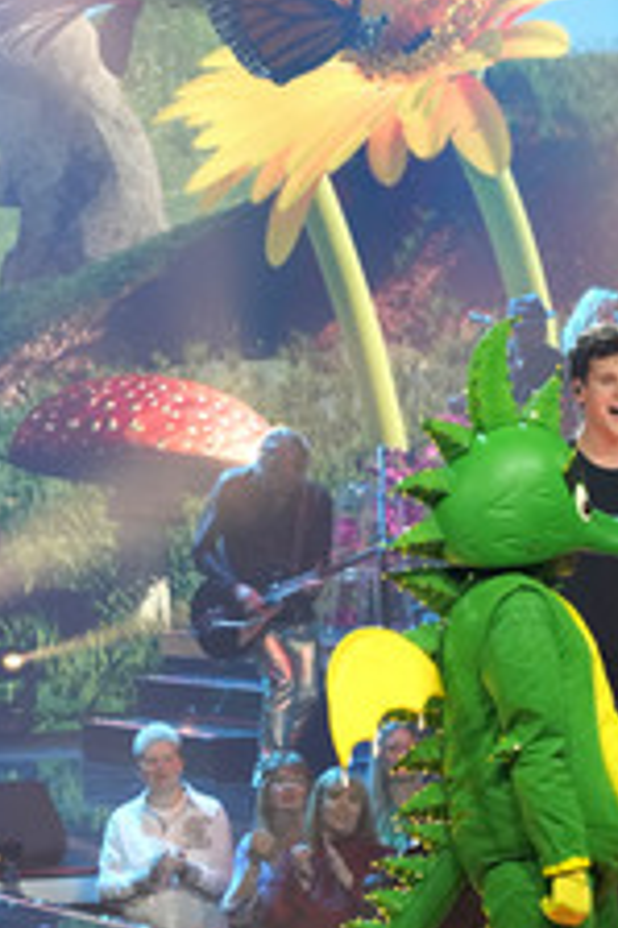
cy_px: 588
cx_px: 462
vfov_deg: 11.7
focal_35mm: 175
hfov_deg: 7.8
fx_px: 4513
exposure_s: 1/160
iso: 3200
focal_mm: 87
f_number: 5.6
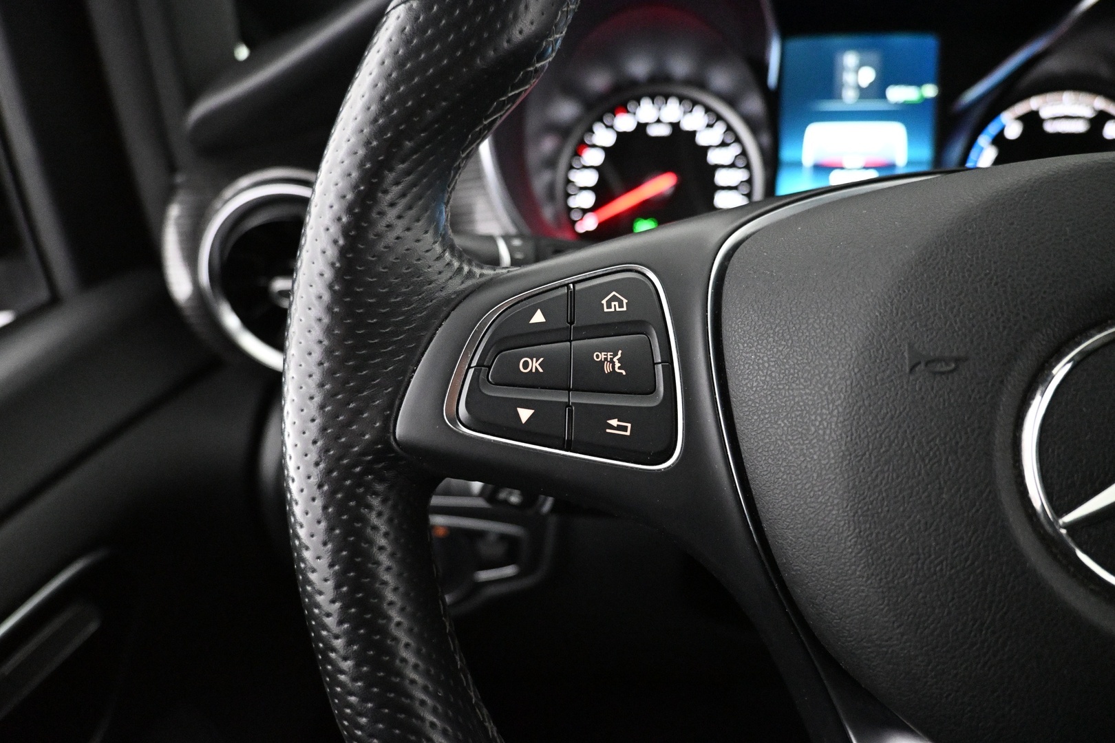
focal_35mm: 24
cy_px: 372
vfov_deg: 53.1
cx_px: 558
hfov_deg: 73.7
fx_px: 743
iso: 8000
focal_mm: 16
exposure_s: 1/60
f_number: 3.5
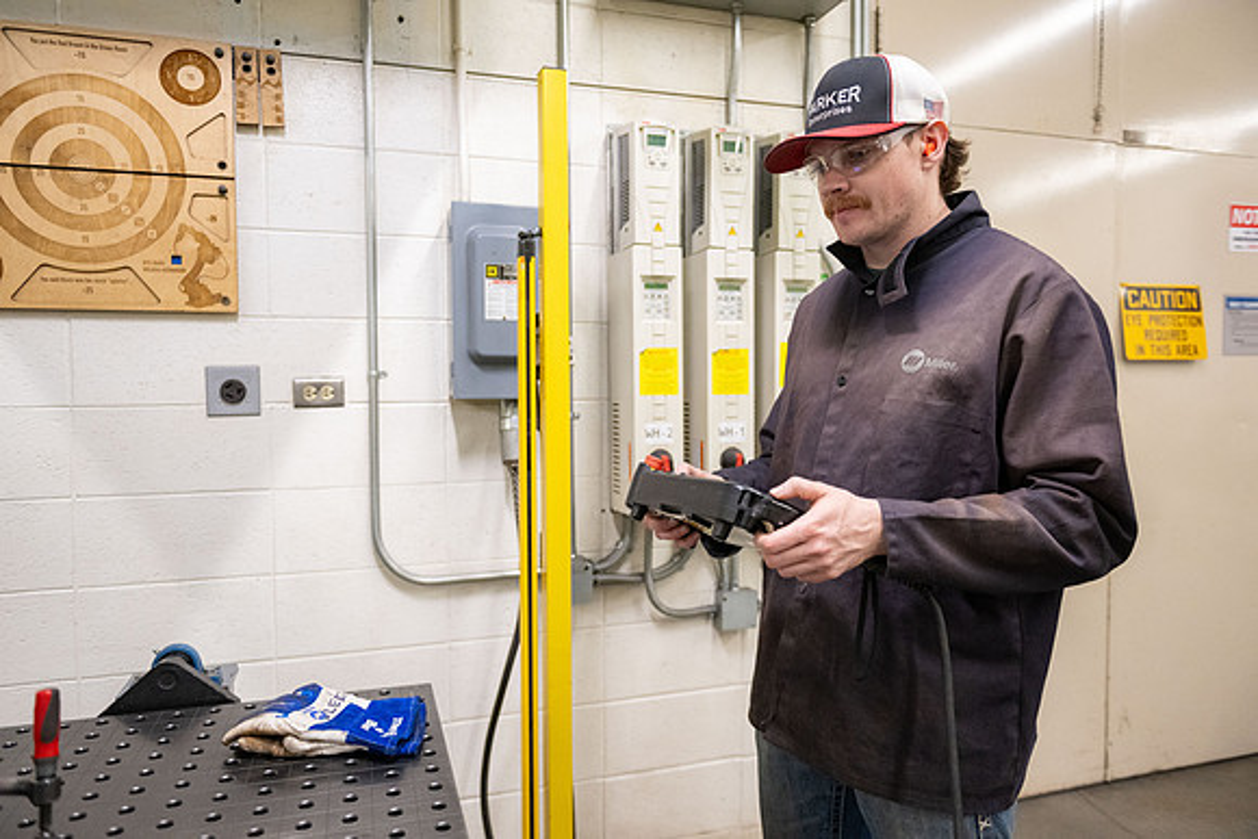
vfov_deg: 53.2
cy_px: 420
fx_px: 839
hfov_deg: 73.7
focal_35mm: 24
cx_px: 629
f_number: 2.8
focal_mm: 24
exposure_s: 1/640
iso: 2500
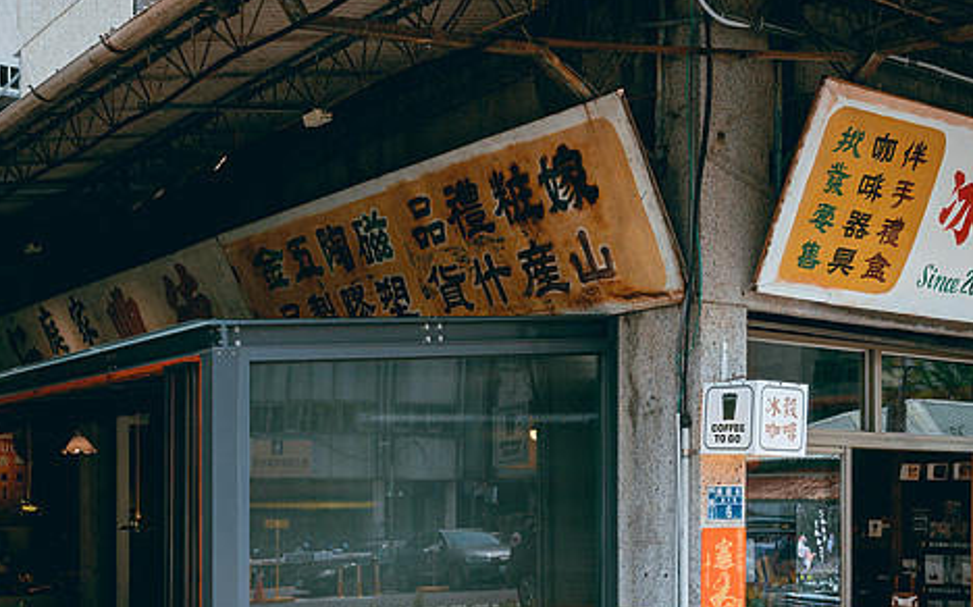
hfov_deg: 39.0
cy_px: 424
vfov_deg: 24.7
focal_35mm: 52
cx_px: 478
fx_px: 1374
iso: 400
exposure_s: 1/2000
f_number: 2.8
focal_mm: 30.5
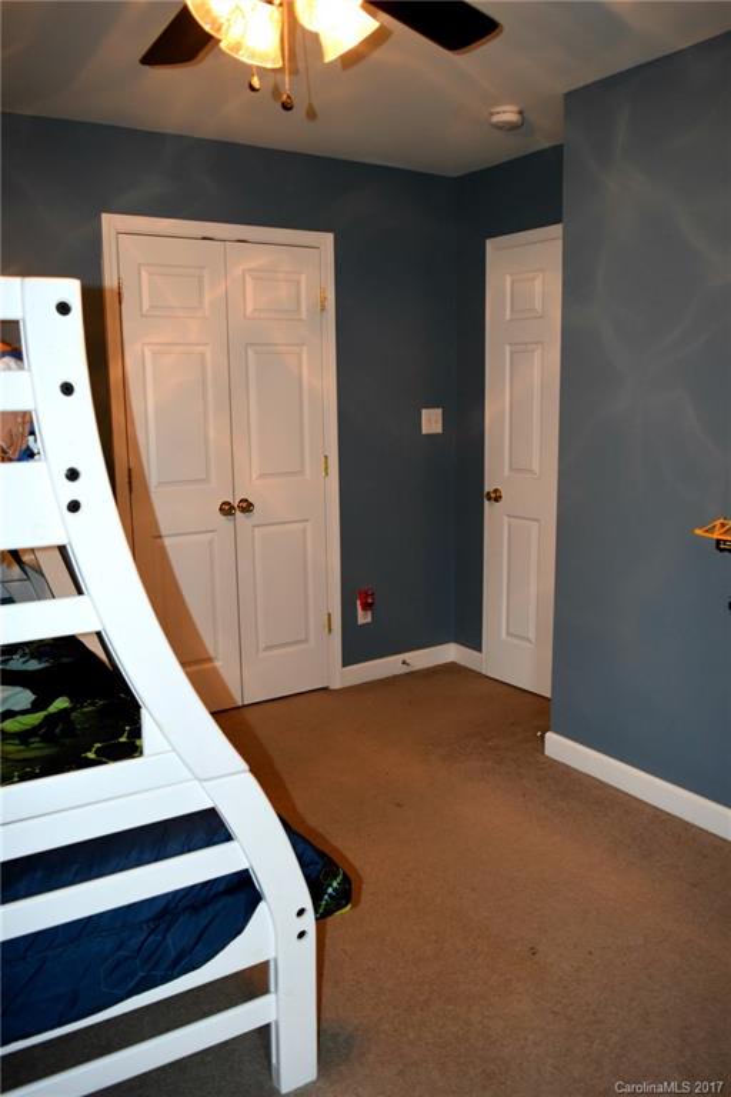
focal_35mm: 27
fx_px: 822
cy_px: 548
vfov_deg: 67.4
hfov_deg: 47.9
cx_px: 366
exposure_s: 1/60
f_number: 3.5
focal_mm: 18
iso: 800
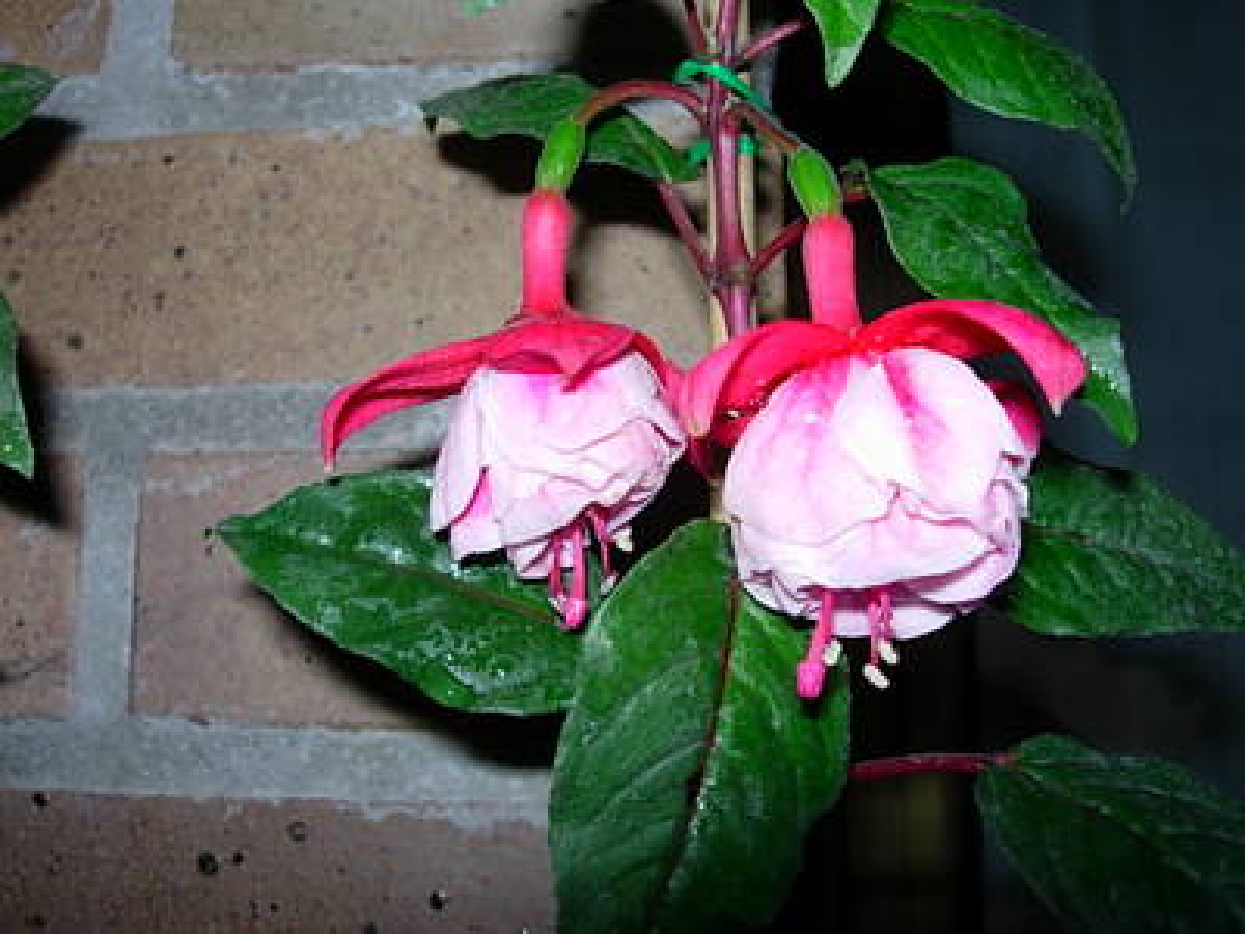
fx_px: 1367
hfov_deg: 49.0
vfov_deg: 37.7
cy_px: 467
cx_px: 622
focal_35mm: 38
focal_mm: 7.8
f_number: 4.8
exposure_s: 1/64
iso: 79
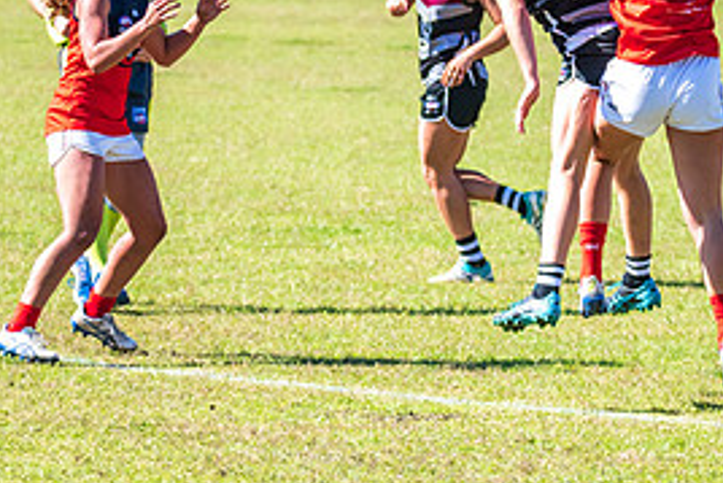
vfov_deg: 3.2
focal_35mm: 425
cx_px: 477
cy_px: 49
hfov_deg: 4.8
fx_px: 8540
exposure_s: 1/2000
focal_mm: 170
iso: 800
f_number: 6.3
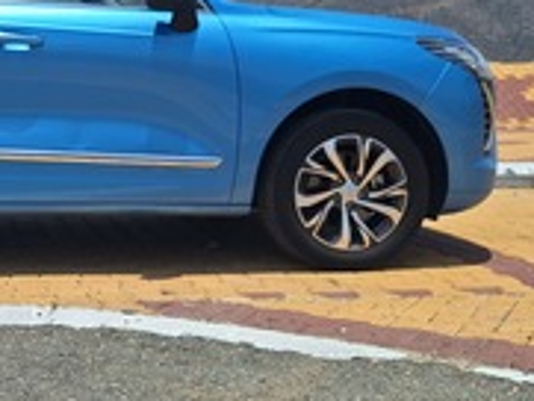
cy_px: 114
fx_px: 895
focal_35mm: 58
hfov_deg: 30.9
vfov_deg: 25.0
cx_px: 4
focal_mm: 5.54
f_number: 1.8
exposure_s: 1/4975
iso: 40
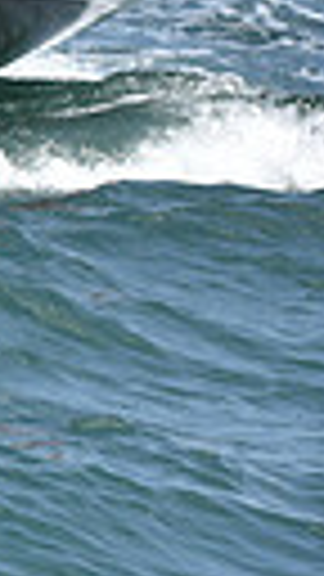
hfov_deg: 2.6
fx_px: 7102
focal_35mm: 465
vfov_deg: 4.6
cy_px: -277
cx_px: -954
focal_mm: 98
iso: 250
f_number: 6.3
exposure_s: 1/1250
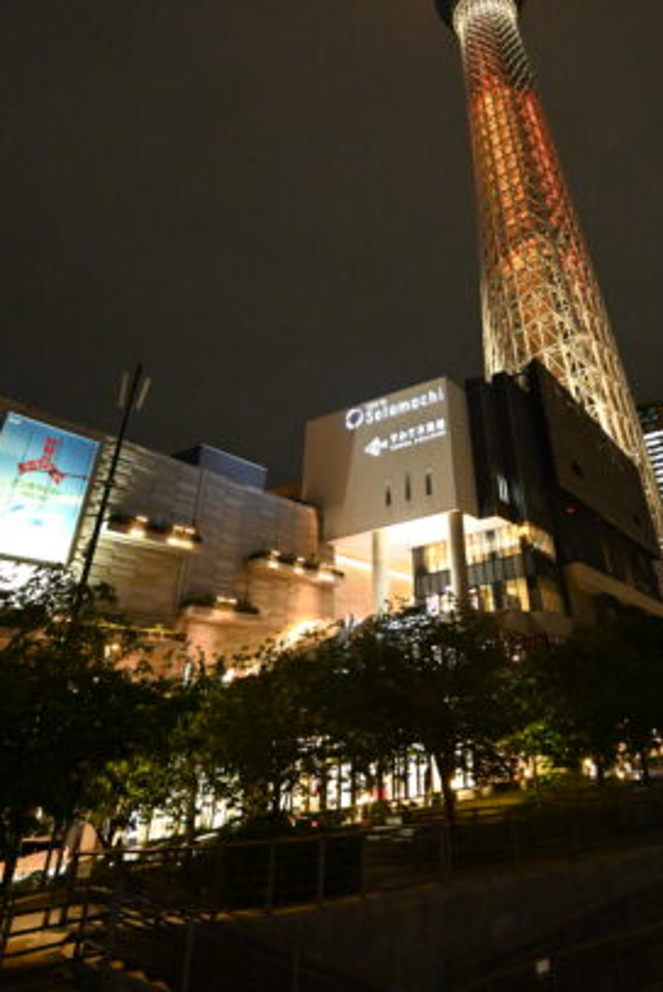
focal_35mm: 22
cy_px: 261
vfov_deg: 73.6
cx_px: 457
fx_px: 607
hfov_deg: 55.7
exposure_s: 1/60
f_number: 4
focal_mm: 14
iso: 10000
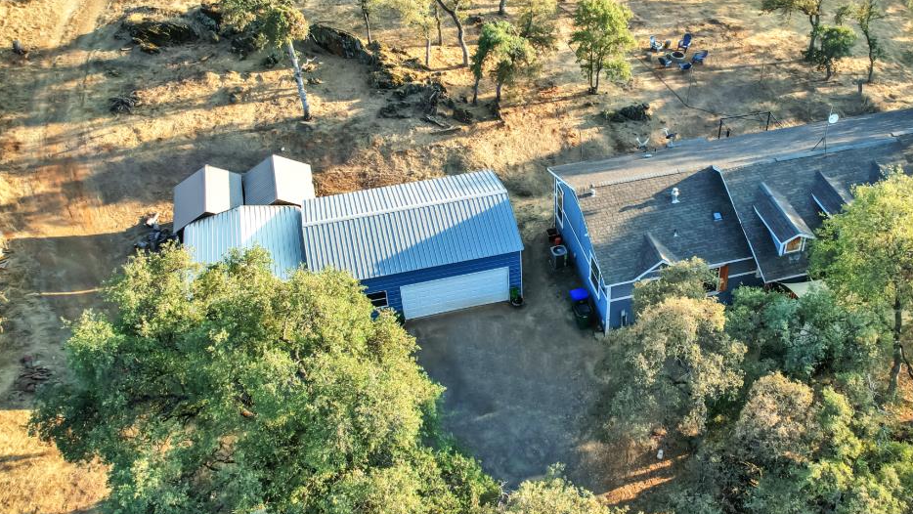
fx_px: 896
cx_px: 554
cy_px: 216
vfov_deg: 32.0
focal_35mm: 37
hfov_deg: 53.6
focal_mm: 8.38
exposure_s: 1/320
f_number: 2.8
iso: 100
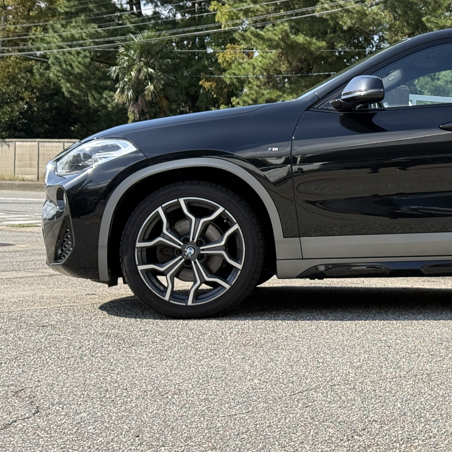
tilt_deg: +1.7
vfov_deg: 20.1
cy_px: 137
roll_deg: -0.6
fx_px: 1270
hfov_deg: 19.6
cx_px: 446
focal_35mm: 86
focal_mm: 6.76
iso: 100
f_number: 1.78
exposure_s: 1/2146
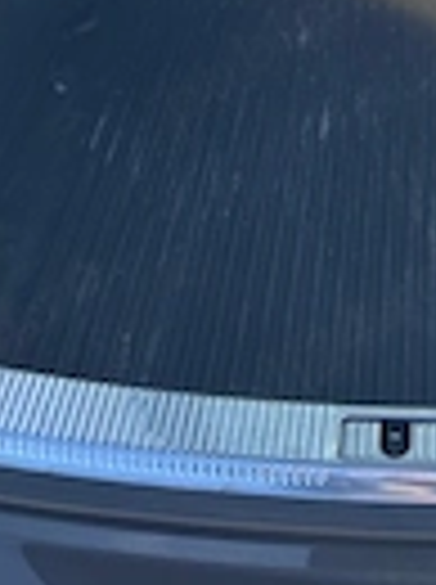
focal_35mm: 74
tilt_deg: -21.8
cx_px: 396
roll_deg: -0.2
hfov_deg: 19.5
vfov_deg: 22.1
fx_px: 1247
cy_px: -279
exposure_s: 1/1083
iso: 80
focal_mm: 6.86
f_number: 1.78
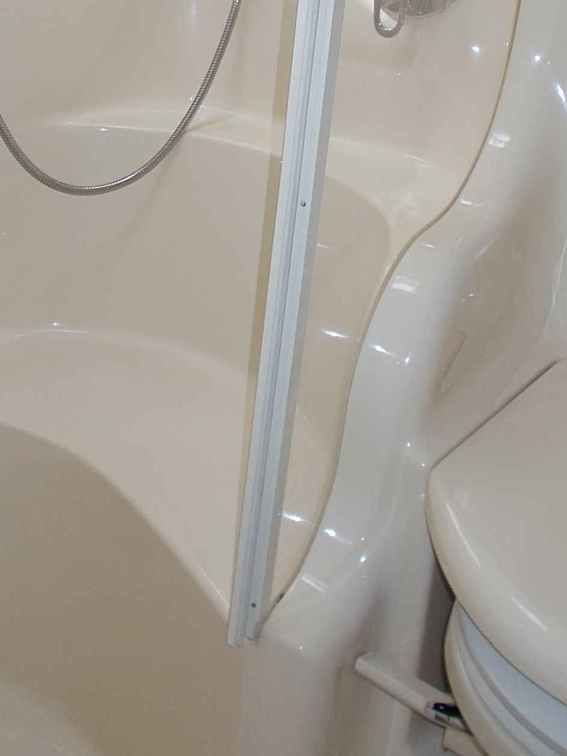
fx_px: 1026
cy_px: 171
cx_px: 238
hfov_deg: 30.8
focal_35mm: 47
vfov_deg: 39.1
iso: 80
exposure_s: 1/50
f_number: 3.2
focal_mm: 4.6
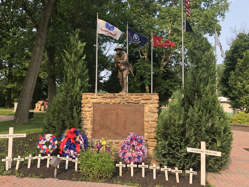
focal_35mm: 28
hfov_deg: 63.4
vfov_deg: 49.7
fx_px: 201
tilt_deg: +4.6
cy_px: 94
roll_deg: -0.9
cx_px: 124
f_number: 1.8
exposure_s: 1/461
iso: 20
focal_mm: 3.99
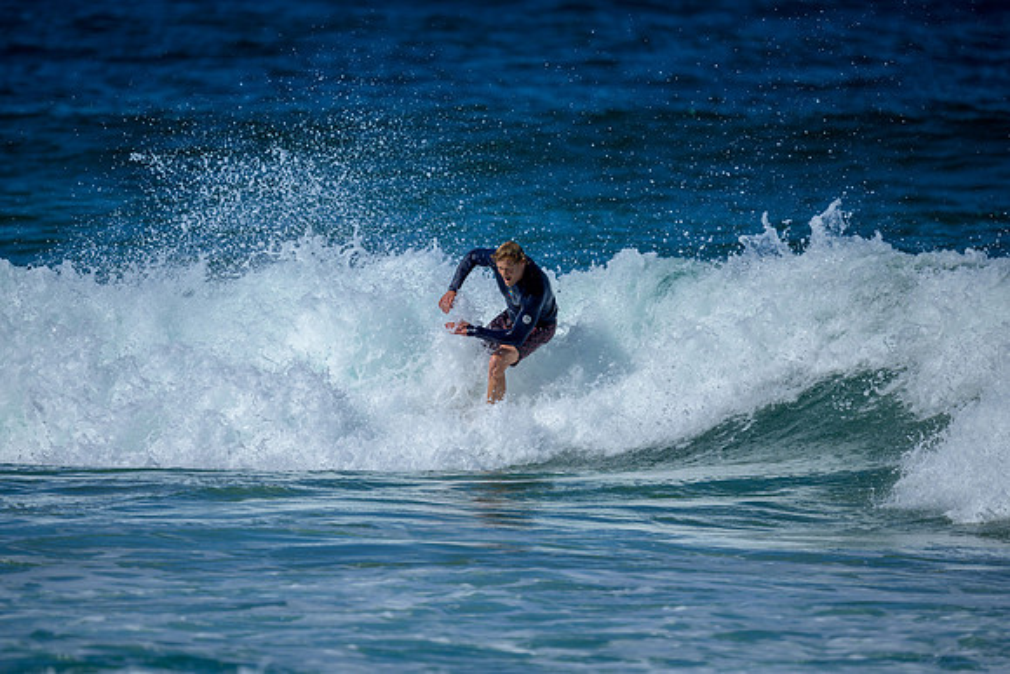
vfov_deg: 1.7
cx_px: 505
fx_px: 22449
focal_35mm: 800
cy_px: 337
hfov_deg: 2.6
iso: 180
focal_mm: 800
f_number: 6.3
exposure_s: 1/2500
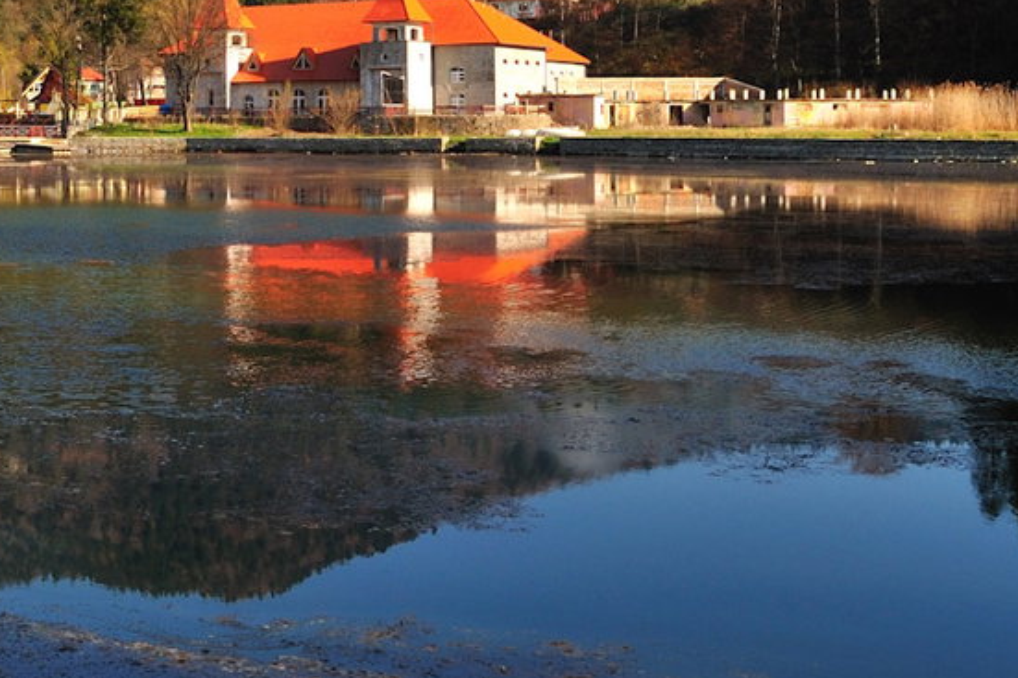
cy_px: 79
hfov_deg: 29.5
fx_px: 1724
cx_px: -116
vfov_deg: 21.8
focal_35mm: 61
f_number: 11
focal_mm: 21
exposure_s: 1/80
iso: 200
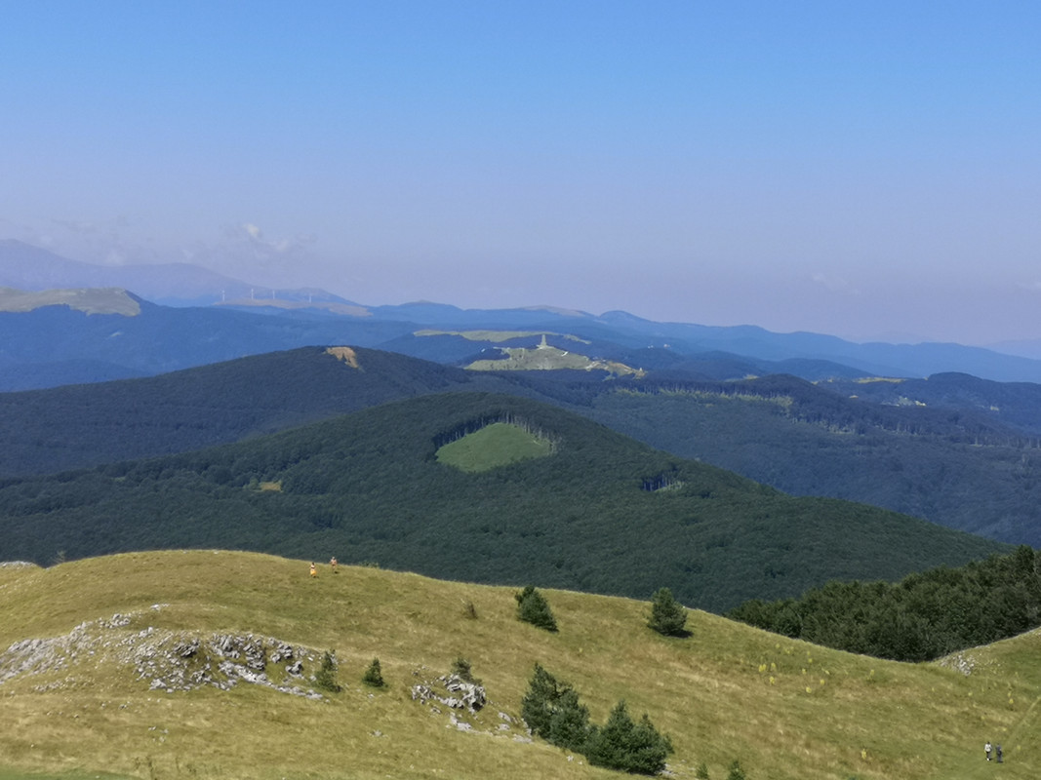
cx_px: 520
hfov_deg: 28.2
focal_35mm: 69
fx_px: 2075
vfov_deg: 21.3
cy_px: 390
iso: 50
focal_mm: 3.95
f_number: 1.8
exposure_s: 1/2304
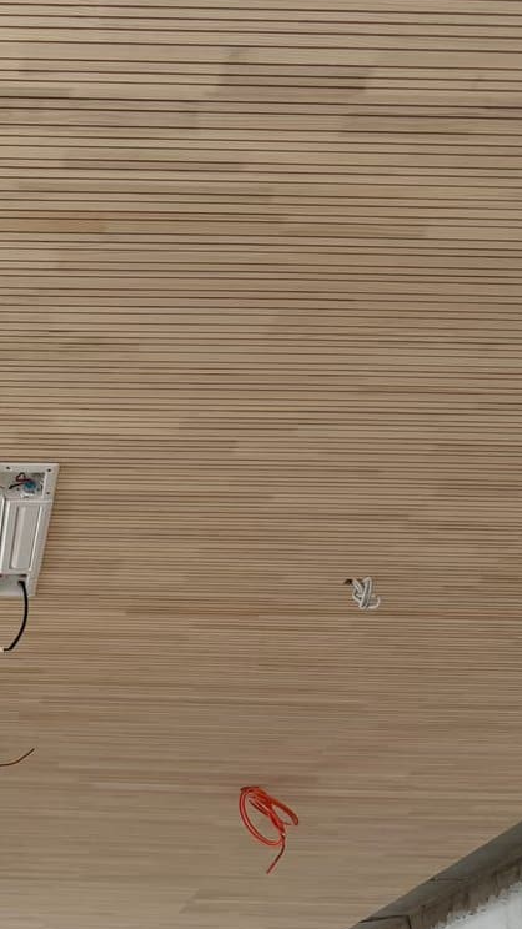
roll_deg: -1.4
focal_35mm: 45
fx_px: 1108
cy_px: 596
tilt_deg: +27.4
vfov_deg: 45.0
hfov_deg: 24.6
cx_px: -61
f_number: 1.78
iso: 200
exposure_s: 1/66
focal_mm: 6.76
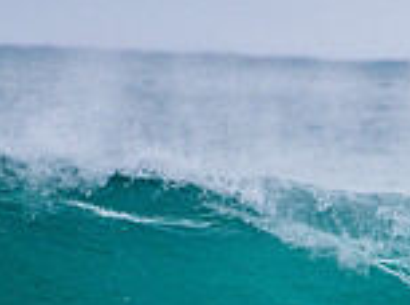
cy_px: 494
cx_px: 512
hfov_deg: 1.1
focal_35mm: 1827
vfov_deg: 0.8
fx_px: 21589
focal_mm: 500
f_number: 5.6
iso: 720
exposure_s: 1/1250
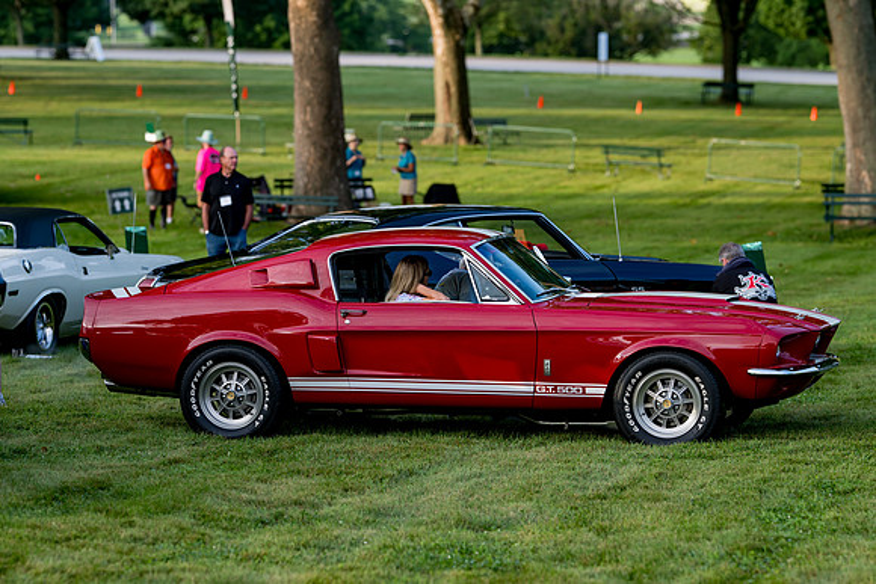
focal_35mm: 135
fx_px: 3286
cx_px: 438
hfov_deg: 15.2
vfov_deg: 10.2
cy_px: 292
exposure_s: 1/500
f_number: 3.2
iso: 250
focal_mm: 135
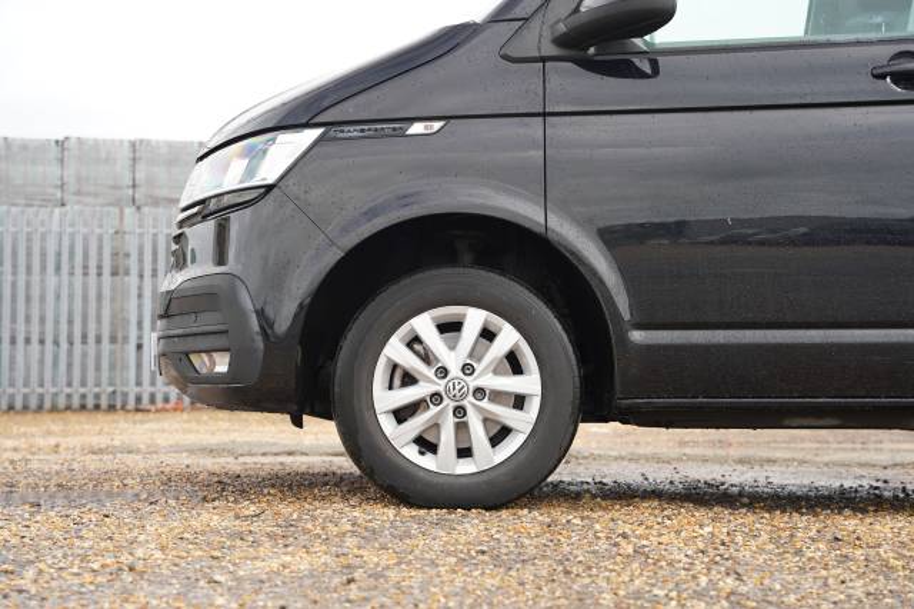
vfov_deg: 21.4
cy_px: 304
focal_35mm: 63
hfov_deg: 31.8
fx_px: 1606
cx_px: 457
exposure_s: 1/100
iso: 100
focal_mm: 63.3
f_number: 4.5
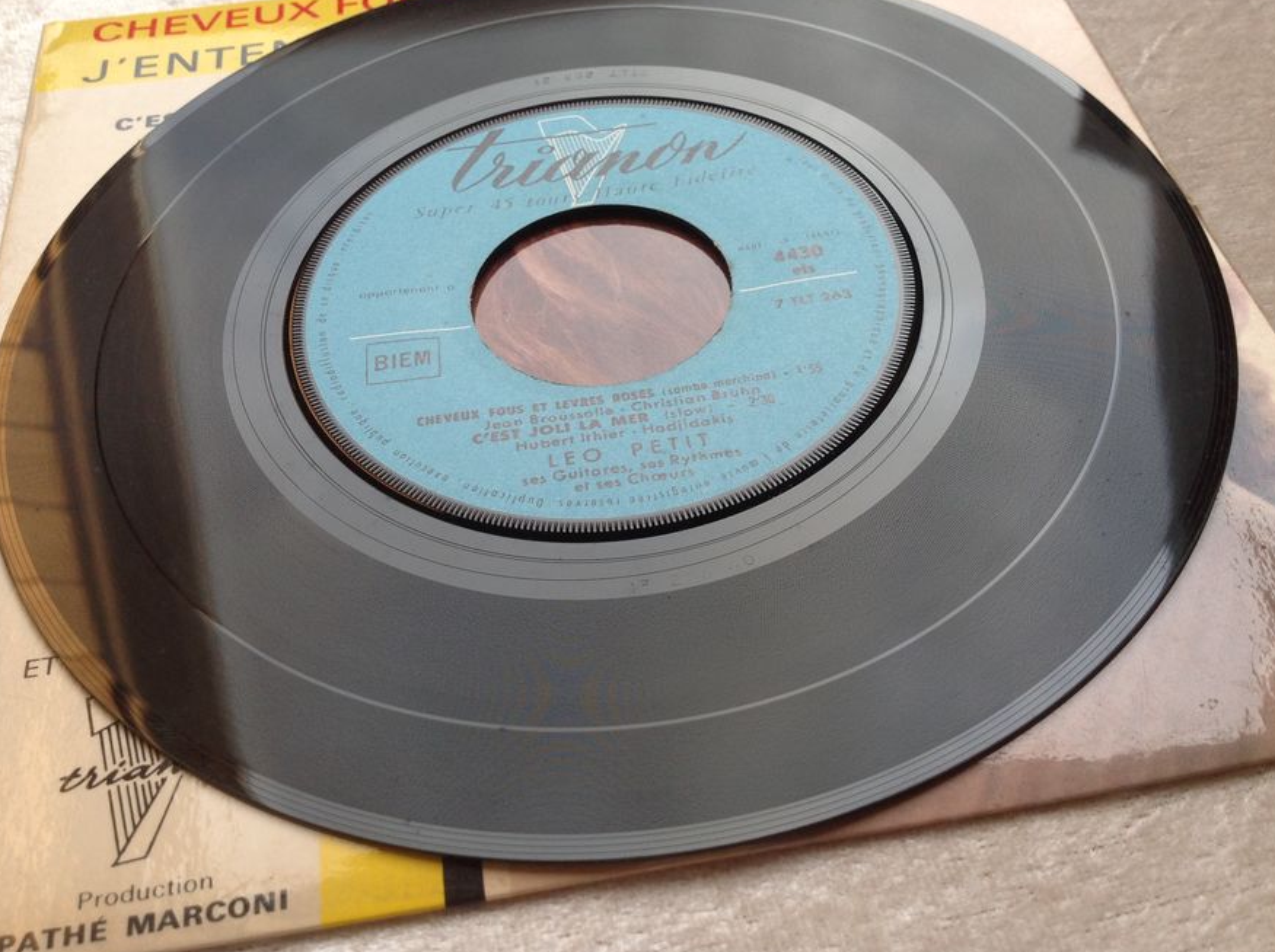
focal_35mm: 40
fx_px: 1471
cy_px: 435
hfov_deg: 46.8
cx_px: 648
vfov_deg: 35.9
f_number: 2.4
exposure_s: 1/60
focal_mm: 4.28
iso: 64
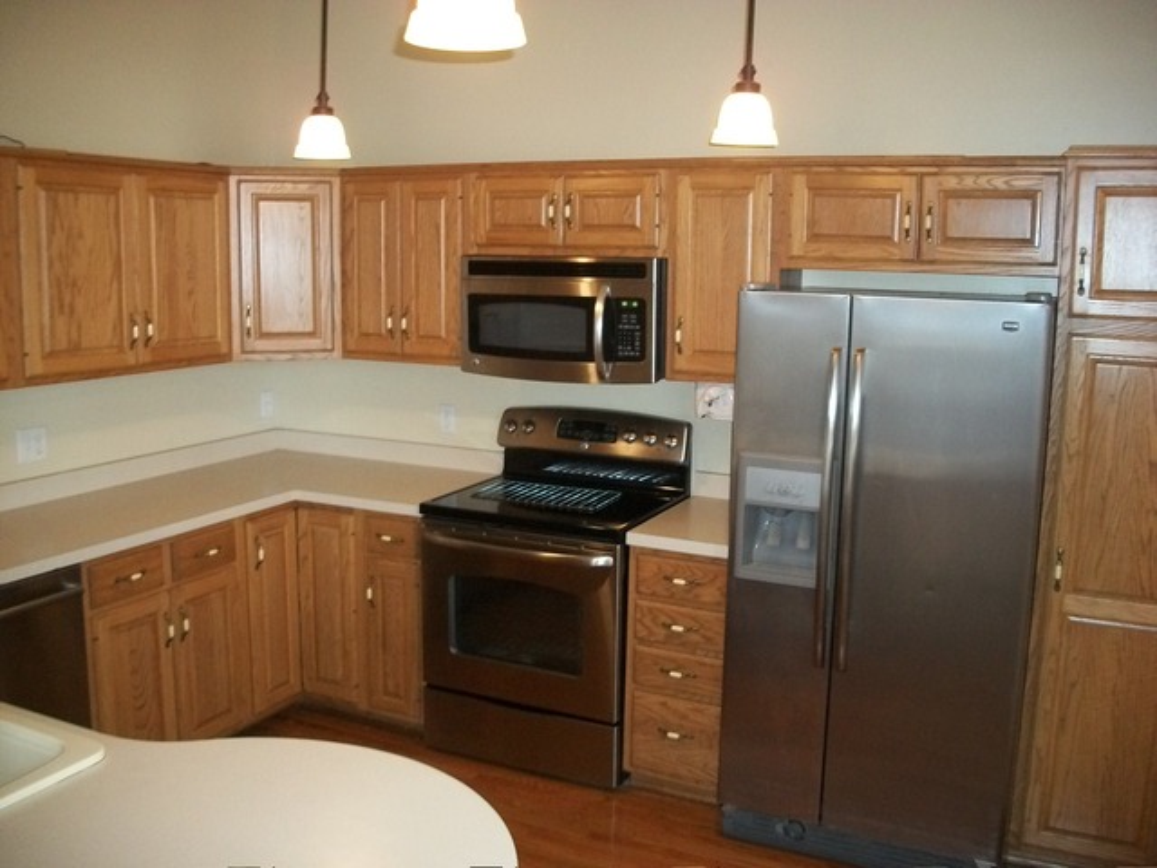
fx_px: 1070
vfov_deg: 44.2
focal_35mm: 32
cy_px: 434
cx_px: 578
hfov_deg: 56.8
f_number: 2.9
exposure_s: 1/30
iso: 240
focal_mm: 5.7
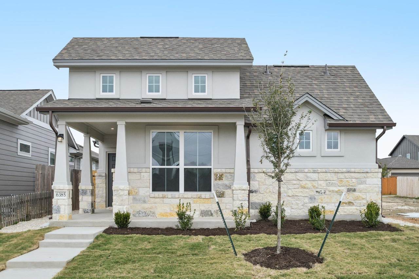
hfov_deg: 53.1
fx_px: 419
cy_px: 140
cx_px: 210
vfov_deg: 36.9
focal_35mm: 36
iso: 400
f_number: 8
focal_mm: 24
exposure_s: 1/400
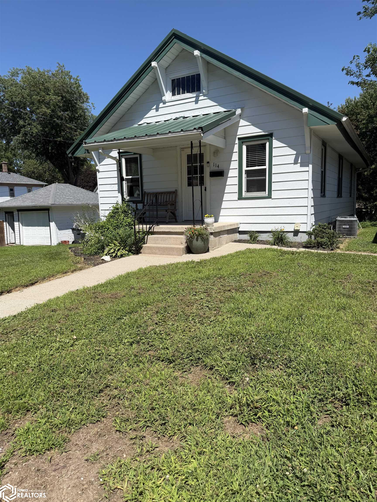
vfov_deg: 71.6
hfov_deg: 56.8
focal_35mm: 24
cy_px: 251
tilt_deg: -8.3
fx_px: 349
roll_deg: +1.7
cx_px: 188
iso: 80
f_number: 1.78
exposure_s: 1/4975
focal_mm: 6.76
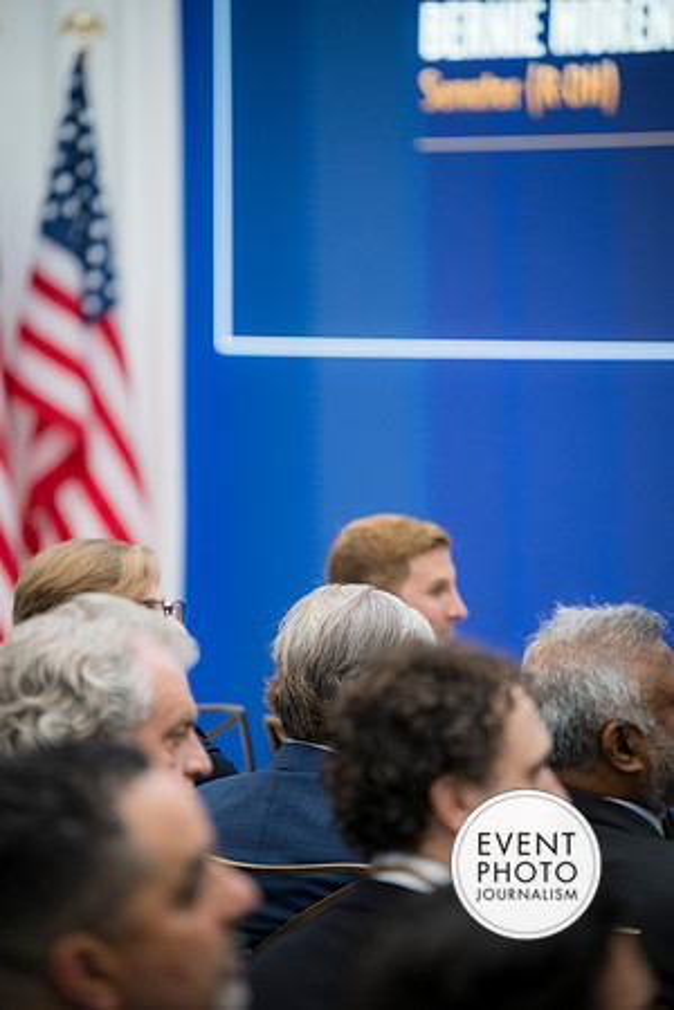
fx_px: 4212
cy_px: 505
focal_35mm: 150
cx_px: 337
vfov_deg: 13.7
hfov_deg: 9.1
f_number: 2.8
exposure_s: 1/200
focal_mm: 150
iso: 720
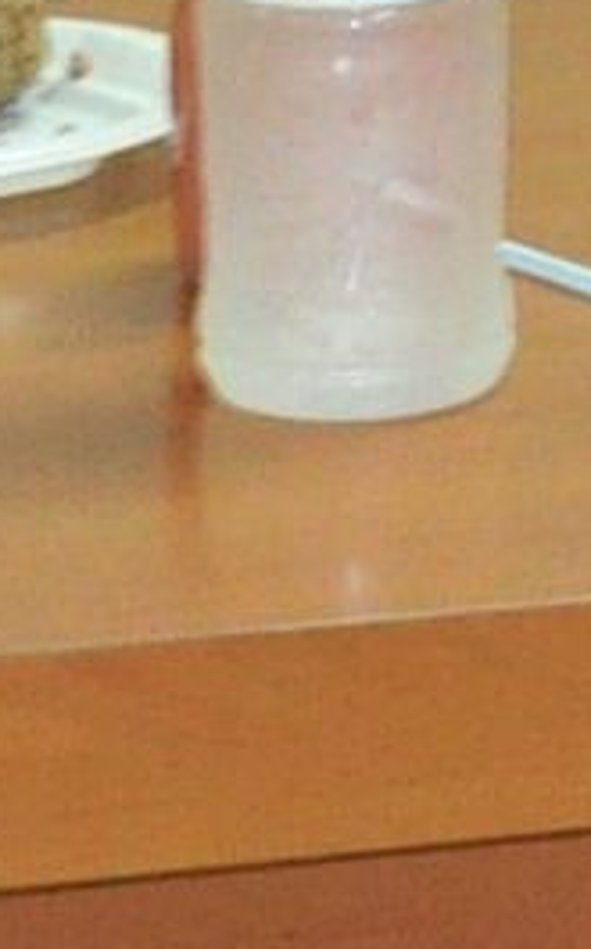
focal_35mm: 371
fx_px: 9587
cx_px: 1755
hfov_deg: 3.5
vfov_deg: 5.4
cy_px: -1572
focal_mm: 30
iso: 2000
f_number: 5
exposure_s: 1/100
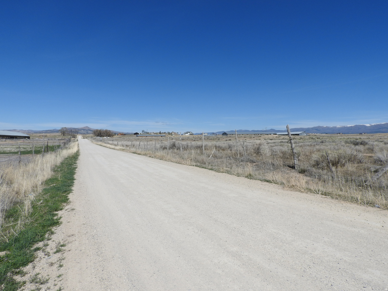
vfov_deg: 56.8
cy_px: 146
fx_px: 269
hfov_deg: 71.6
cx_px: 194
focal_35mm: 24
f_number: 4.8
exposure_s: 1/1600
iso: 100
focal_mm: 4.3
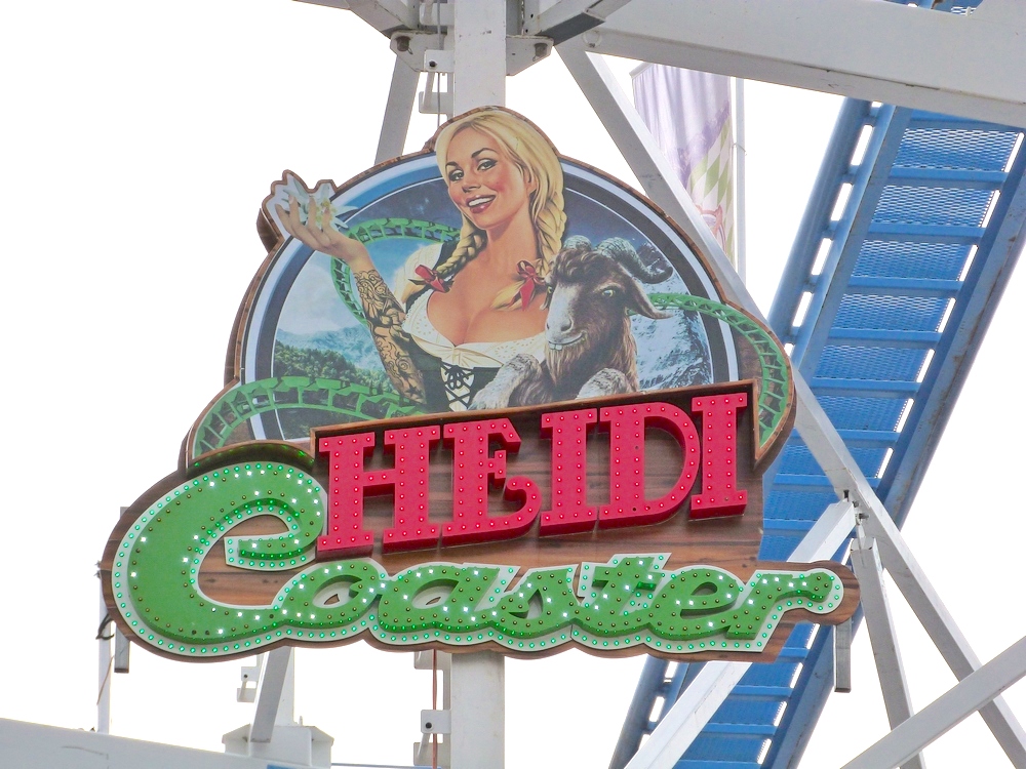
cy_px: 384
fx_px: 5928
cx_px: 513
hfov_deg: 9.9
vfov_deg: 7.4
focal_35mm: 200
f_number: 5.6
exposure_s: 1/1000
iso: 160
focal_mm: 36.1
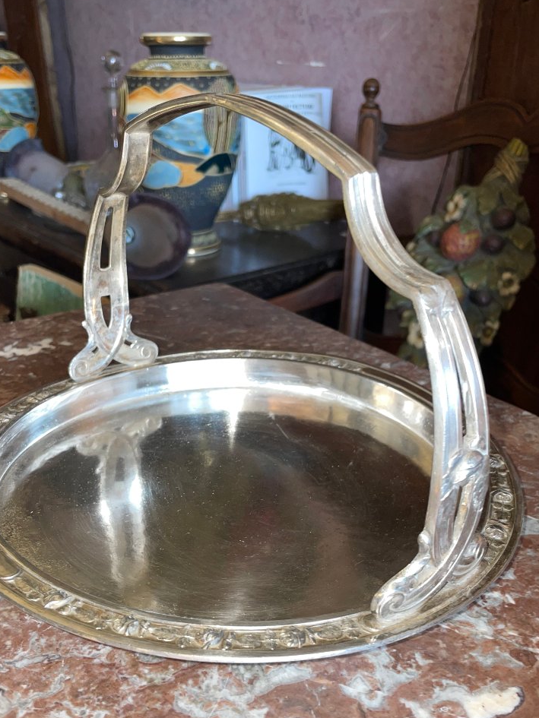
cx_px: 237
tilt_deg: -28.3
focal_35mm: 33
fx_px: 685
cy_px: 425
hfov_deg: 42.9
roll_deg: +0.0
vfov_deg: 55.0
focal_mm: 4.2
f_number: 1.6
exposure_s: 1/17
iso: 40
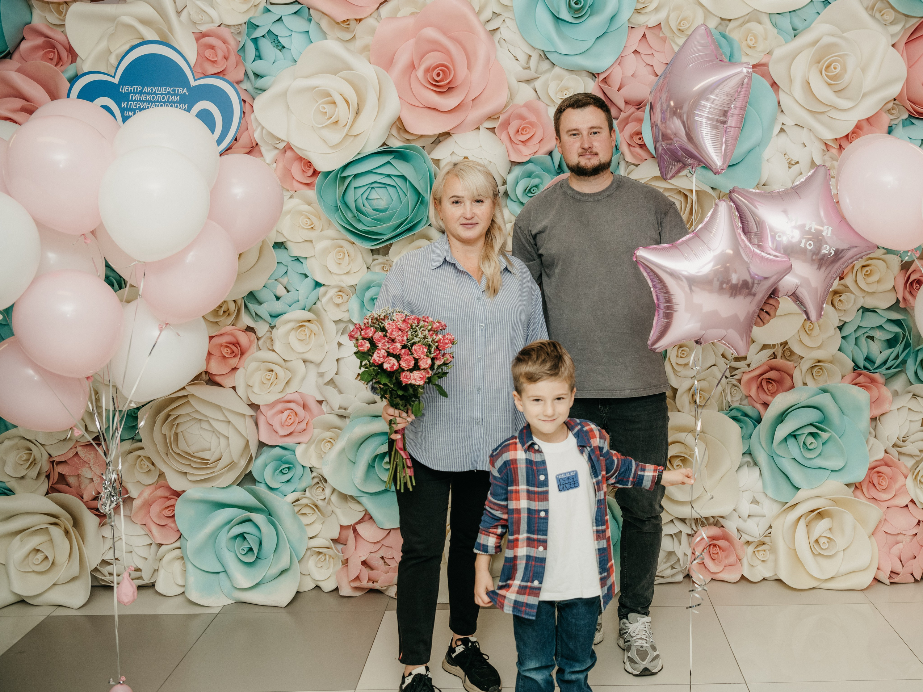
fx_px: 1040
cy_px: 319
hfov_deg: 47.4
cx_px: 584
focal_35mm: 39
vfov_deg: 36.8
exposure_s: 1/160
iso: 400
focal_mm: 32
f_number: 4
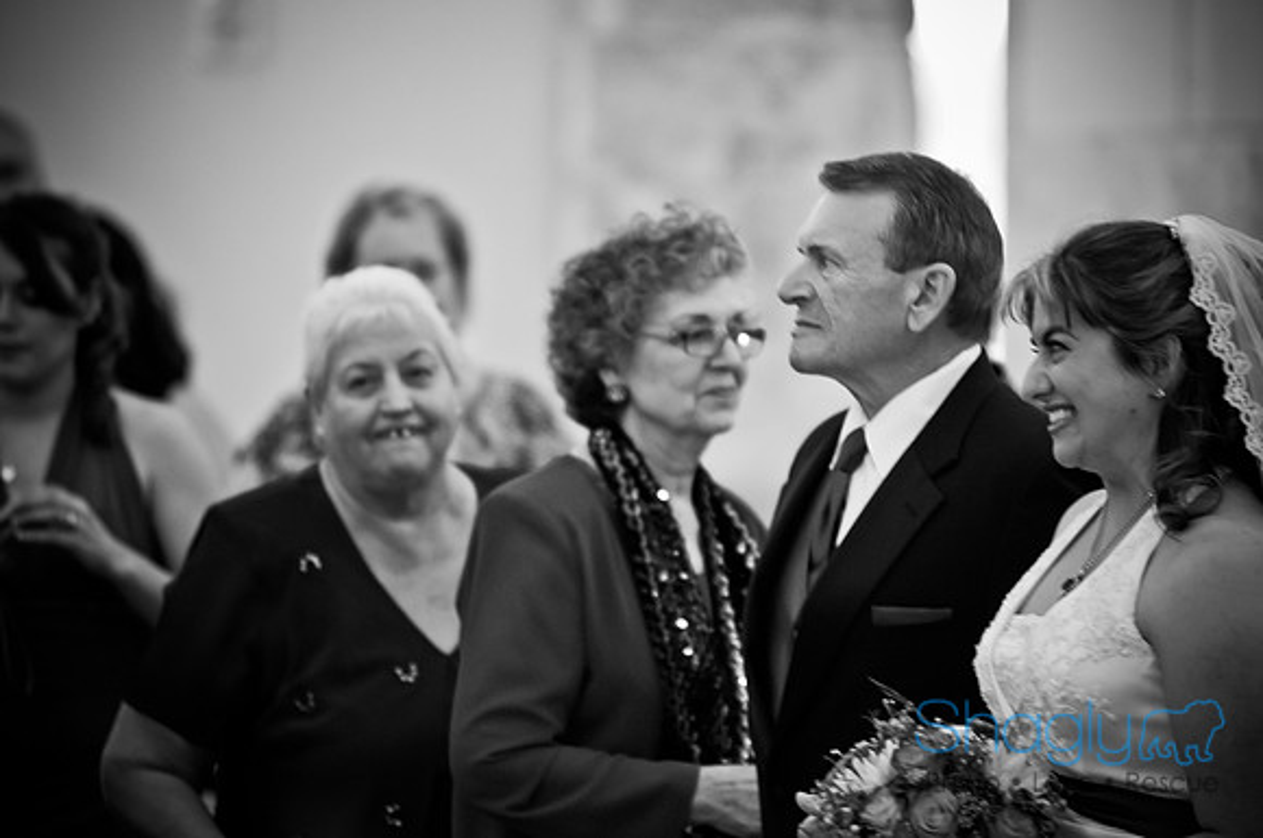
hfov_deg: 6.9
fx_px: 10510
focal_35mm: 300
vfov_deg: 4.6
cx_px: 632
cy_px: 419
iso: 640
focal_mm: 200
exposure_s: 1/100
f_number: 2.8
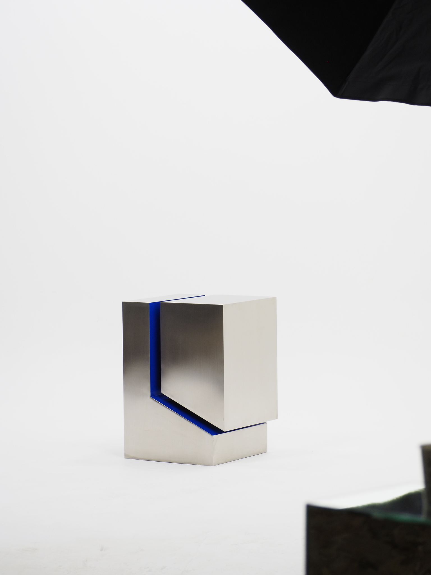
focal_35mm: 132
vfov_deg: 14.9
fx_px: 2191
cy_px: 288
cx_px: 216
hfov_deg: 11.2
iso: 500
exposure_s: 1/15
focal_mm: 66
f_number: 4.6
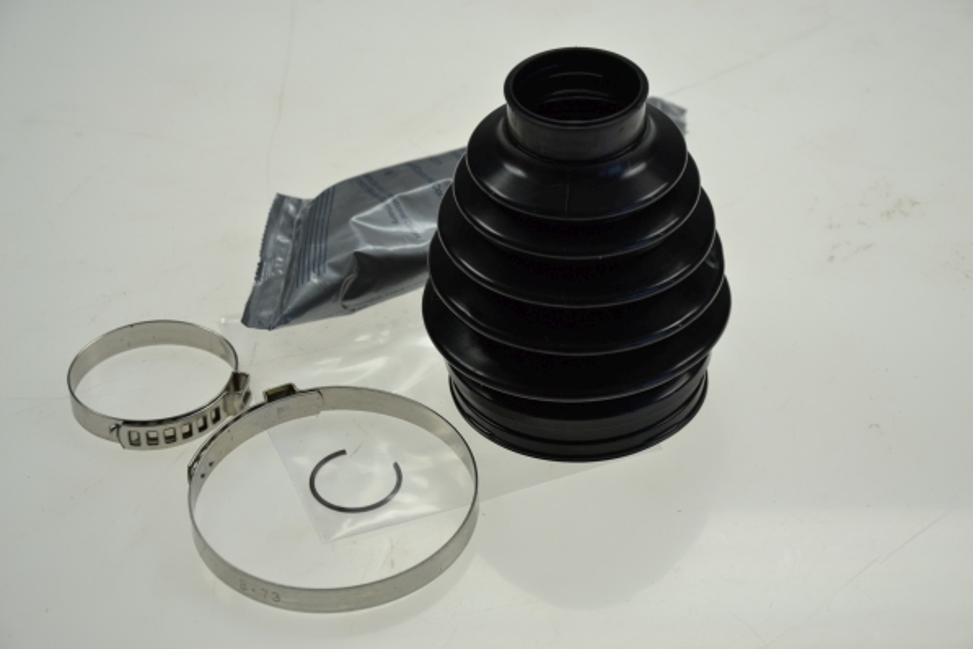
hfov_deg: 17.1
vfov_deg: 11.4
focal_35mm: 120
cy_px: 324
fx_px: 3243
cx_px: 486
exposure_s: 1/125
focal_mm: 80
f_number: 6.3
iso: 100
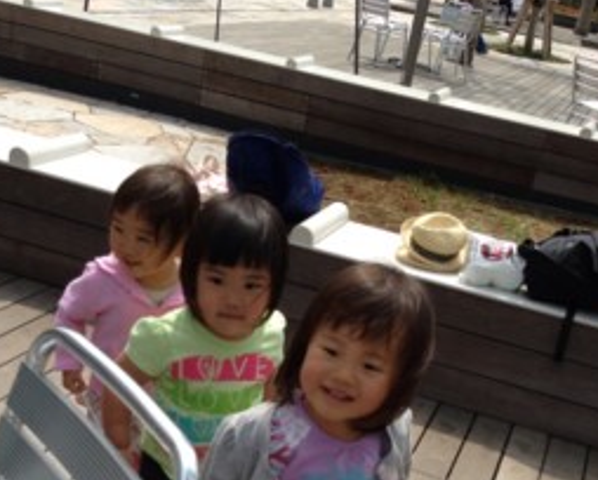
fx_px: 1010
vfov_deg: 25.4
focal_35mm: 57
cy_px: 485
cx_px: 311
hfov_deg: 33.0
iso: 50
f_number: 2.4
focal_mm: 4.13
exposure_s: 1/1106
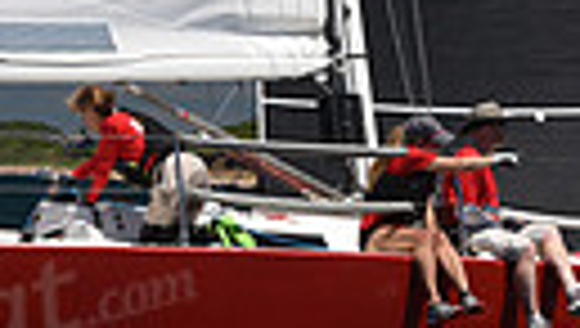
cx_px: 432
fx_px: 7085
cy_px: 52
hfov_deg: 4.7
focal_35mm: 460
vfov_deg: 2.7
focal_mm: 98
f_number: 7.1
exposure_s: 1/800
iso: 250
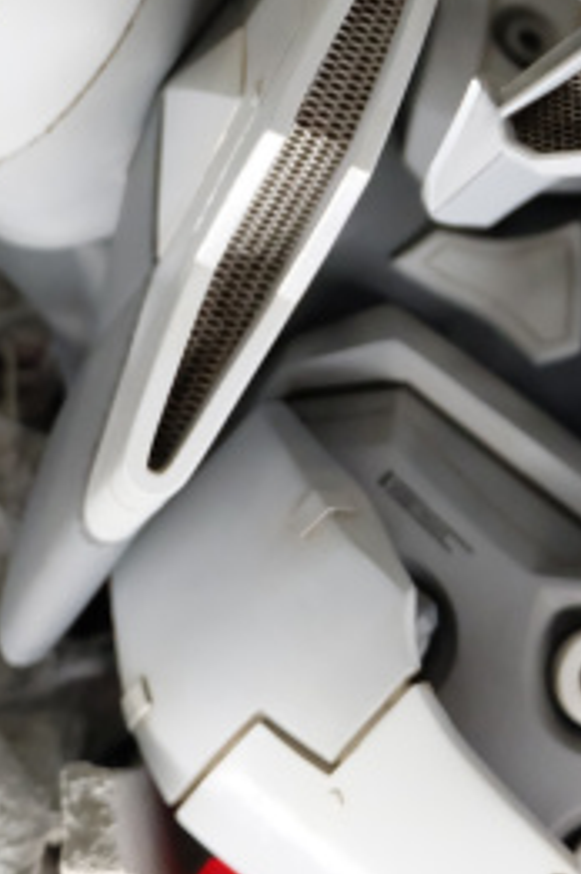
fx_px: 2670
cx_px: 843
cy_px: -187
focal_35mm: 110
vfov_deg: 17.7
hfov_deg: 11.9
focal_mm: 24.3
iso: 2500
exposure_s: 1/125
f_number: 4.2
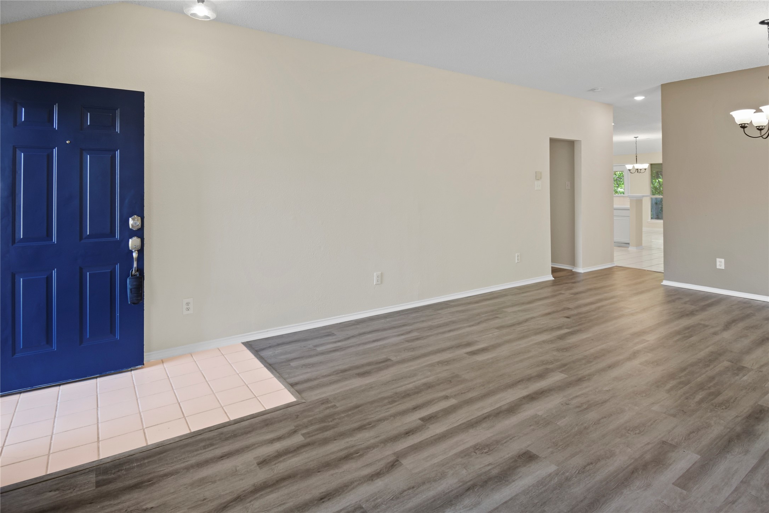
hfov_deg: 90.0
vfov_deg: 67.4
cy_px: 256
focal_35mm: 18
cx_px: 384
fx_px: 384
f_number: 4.8
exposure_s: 1/8
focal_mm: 12
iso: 100
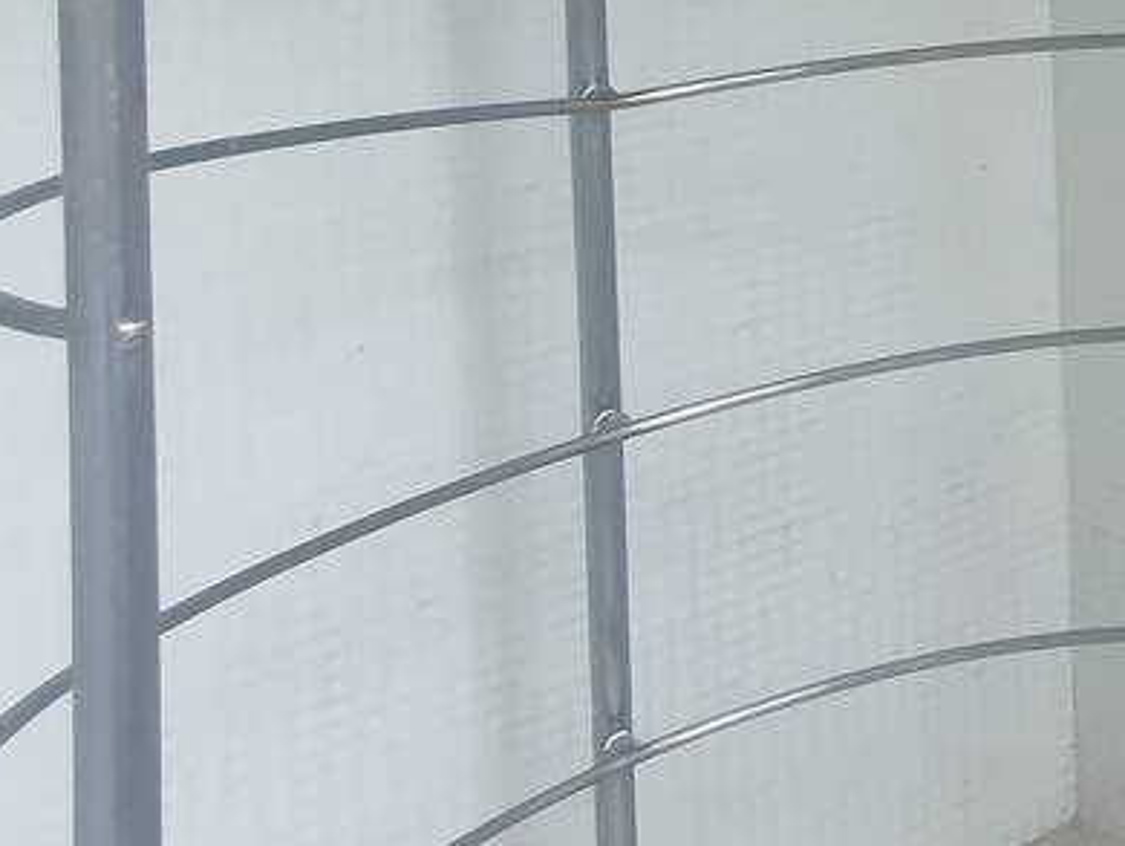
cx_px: 2002
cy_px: -248
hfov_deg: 22.7
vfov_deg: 26.0
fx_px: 1561
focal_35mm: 48
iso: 64
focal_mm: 1.8
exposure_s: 1/60
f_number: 2.2
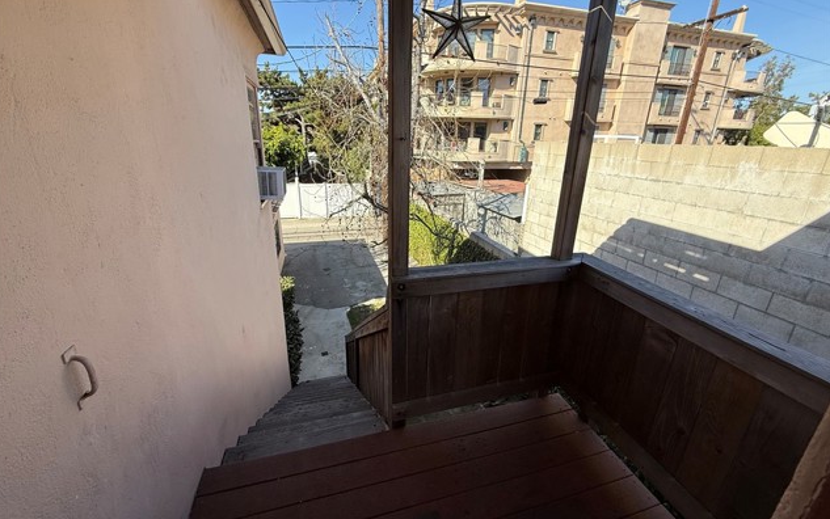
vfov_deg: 74.8
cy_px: 246
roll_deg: -1.5
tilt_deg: -16.5
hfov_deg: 101.4
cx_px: 413
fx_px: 339
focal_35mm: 15
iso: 64
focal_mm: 2.22
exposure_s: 1/1189
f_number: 2.2
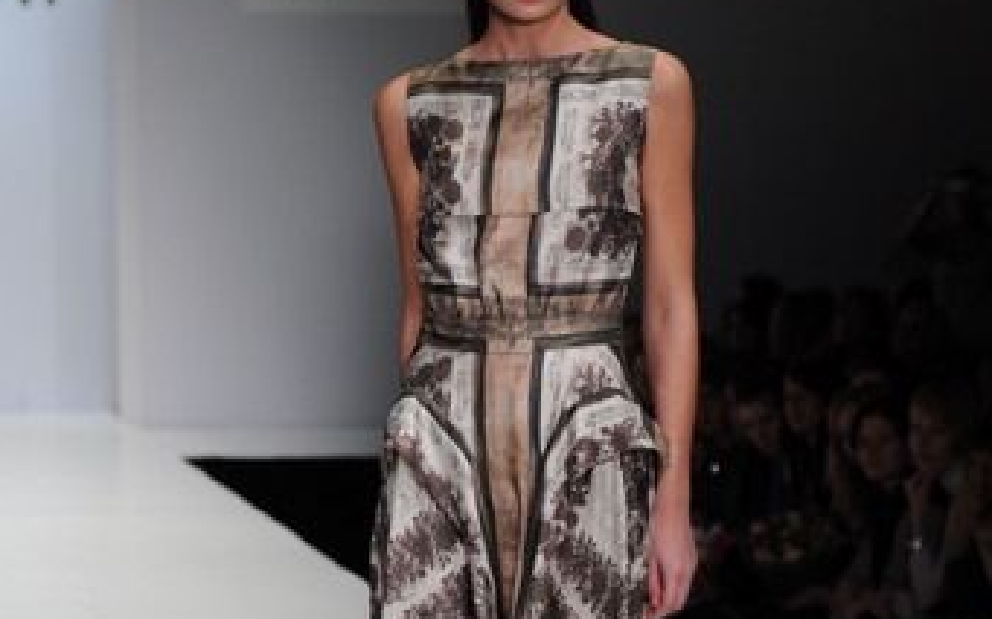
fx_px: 5028
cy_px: 529
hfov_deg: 11.3
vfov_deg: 7.0
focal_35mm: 186
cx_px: 493
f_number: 4
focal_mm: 80
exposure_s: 1/200
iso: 640
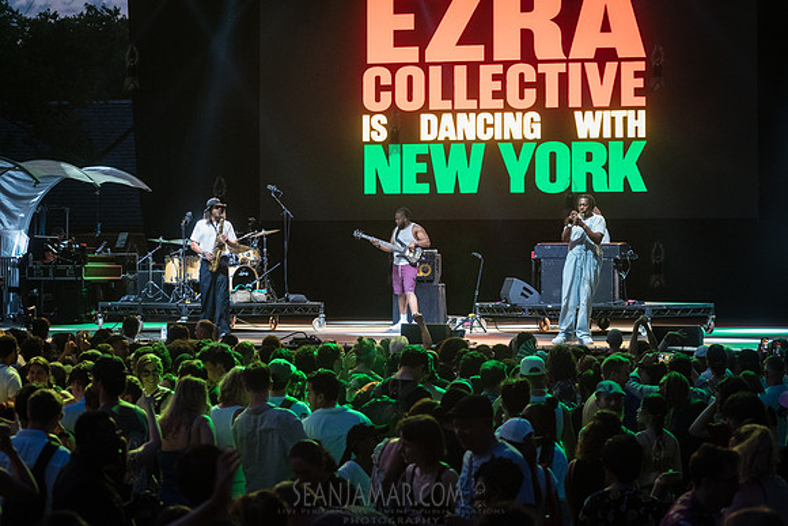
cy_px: 263
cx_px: 394
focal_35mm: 92
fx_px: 2025
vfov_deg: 14.8
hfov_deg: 22.0
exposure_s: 1/320
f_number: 4
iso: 4000
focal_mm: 92
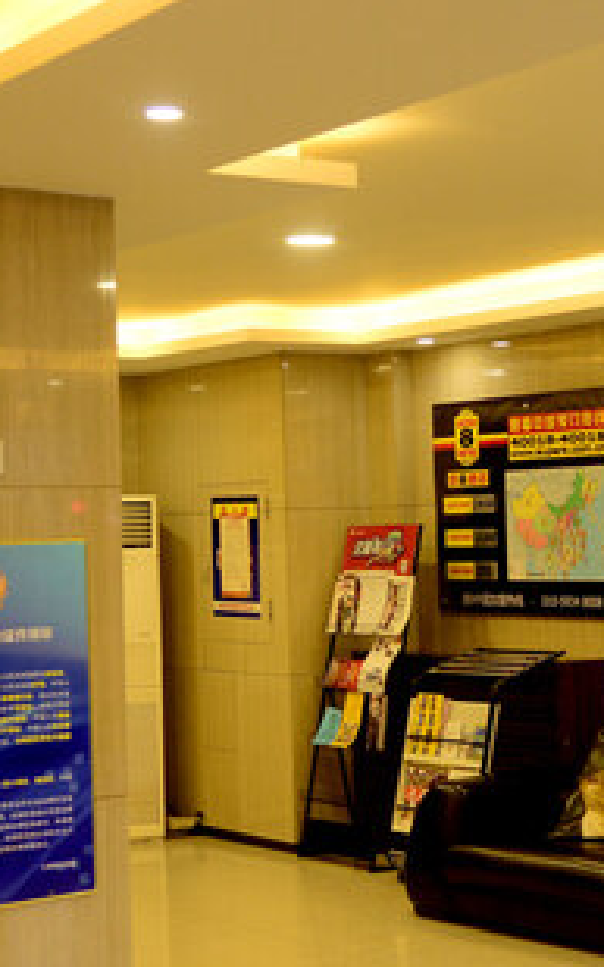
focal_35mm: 76
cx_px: 422
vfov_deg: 27.1
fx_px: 2003
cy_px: 494
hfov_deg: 17.1
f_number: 4
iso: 1000
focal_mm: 32
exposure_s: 1/80
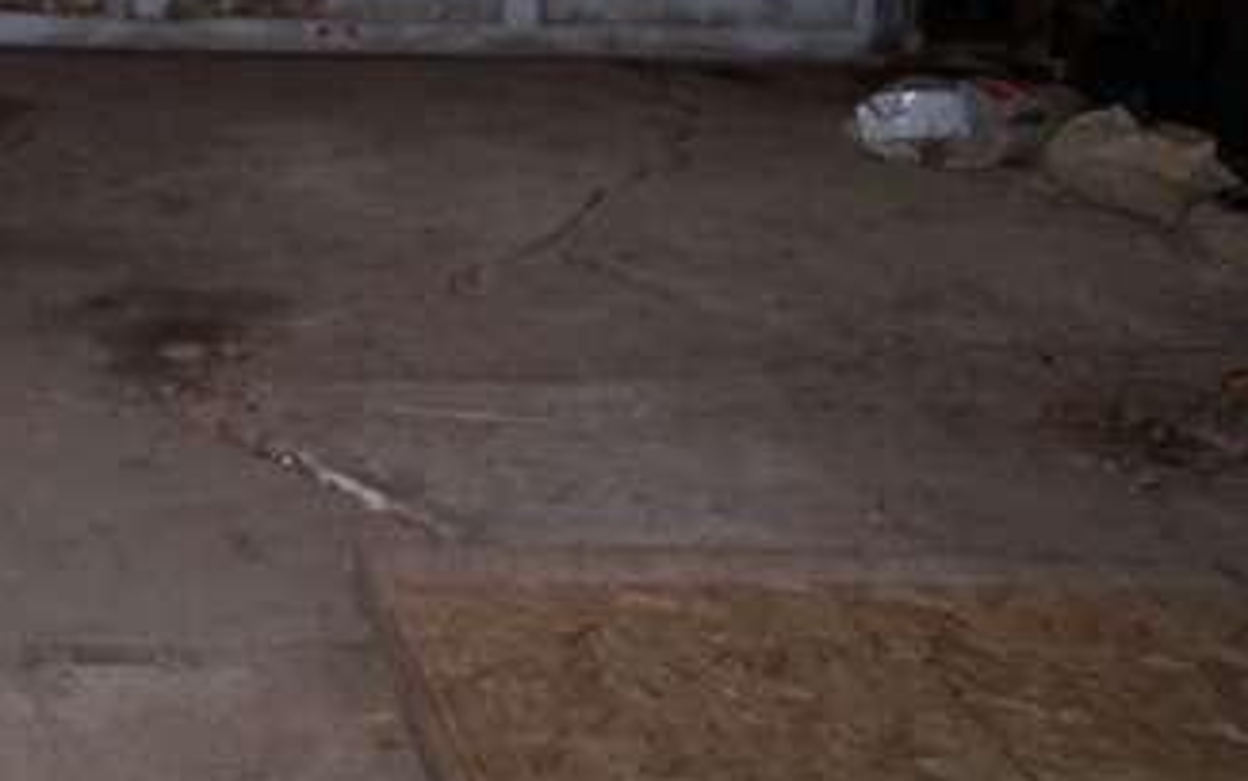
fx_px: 2688
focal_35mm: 79
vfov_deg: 16.2
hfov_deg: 25.5
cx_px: 180
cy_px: 19
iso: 80
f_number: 2.8
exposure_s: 1/60
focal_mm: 6.3
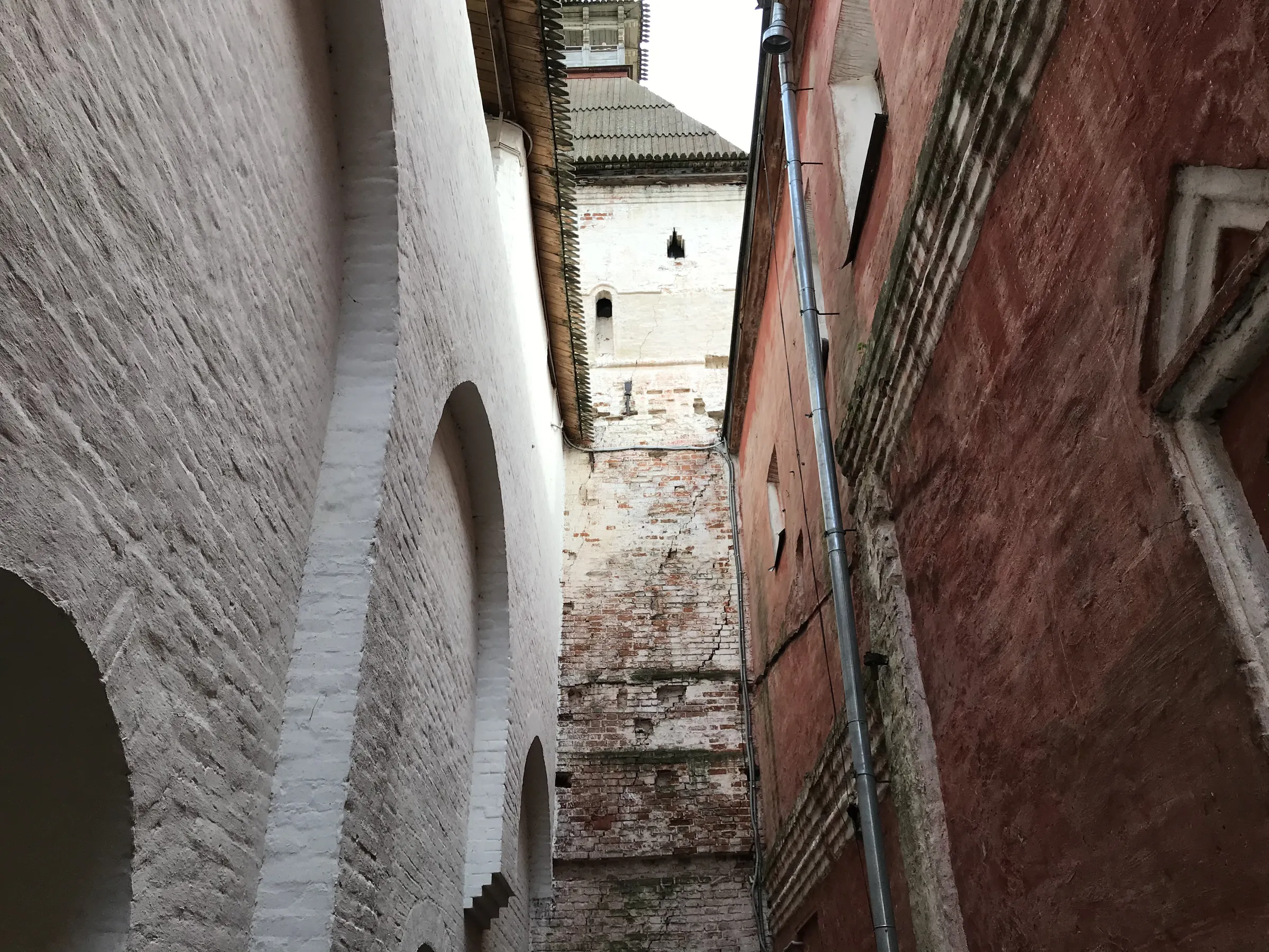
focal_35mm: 28
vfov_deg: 49.7
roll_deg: +0.2
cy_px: 476
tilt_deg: +32.0
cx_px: 634
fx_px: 1026
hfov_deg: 63.4
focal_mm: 3.99
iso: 20
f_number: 1.8
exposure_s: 1/280
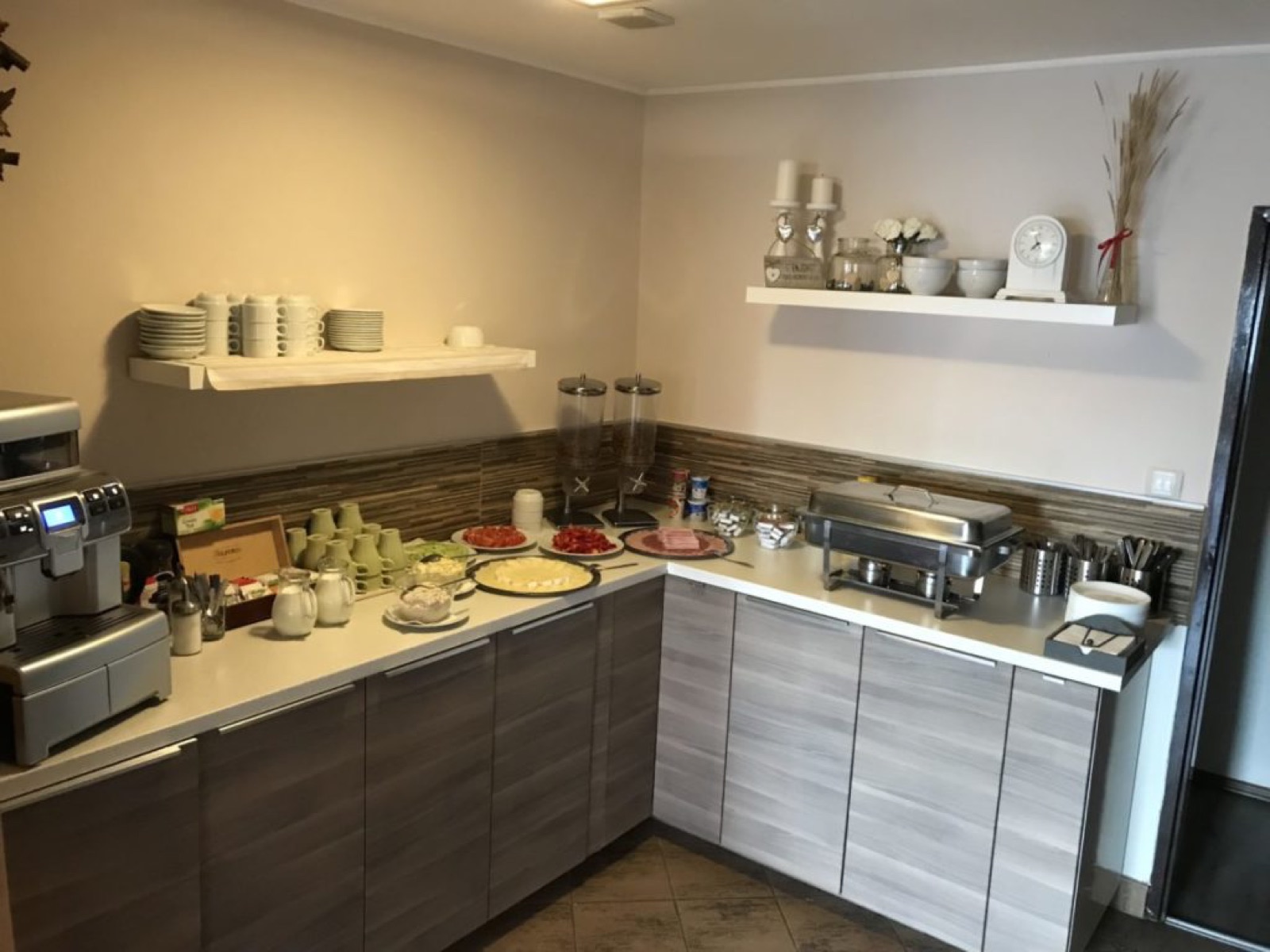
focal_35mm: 28
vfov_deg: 49.7
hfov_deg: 63.4
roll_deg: -3.3
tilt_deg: -10.5
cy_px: 476
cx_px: 635
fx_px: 1027
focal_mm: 3.99
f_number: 1.8
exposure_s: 1/9
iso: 100
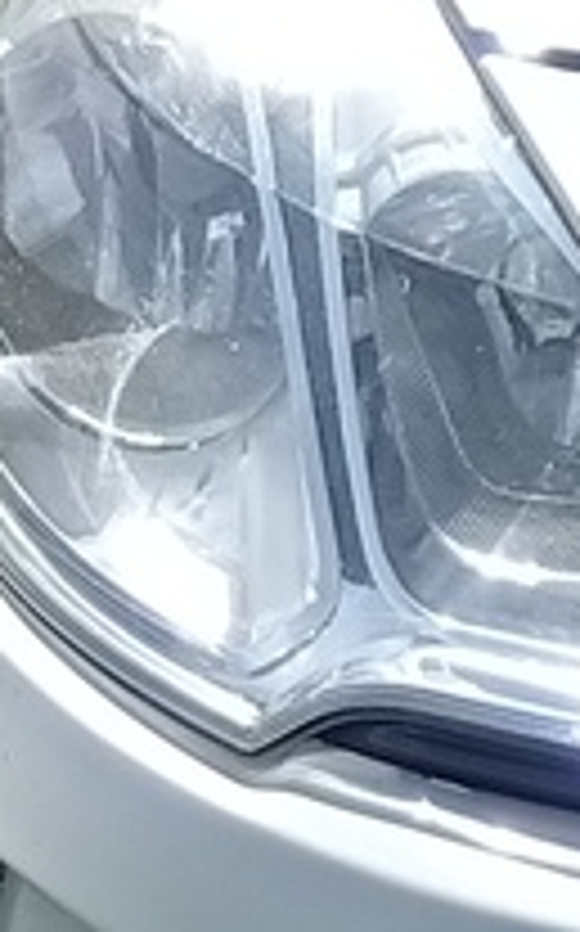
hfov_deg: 5.2
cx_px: 2277
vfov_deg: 9.5
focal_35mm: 222
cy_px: 378
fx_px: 5626
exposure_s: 1/2137
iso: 50
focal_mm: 3.84
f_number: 1.8
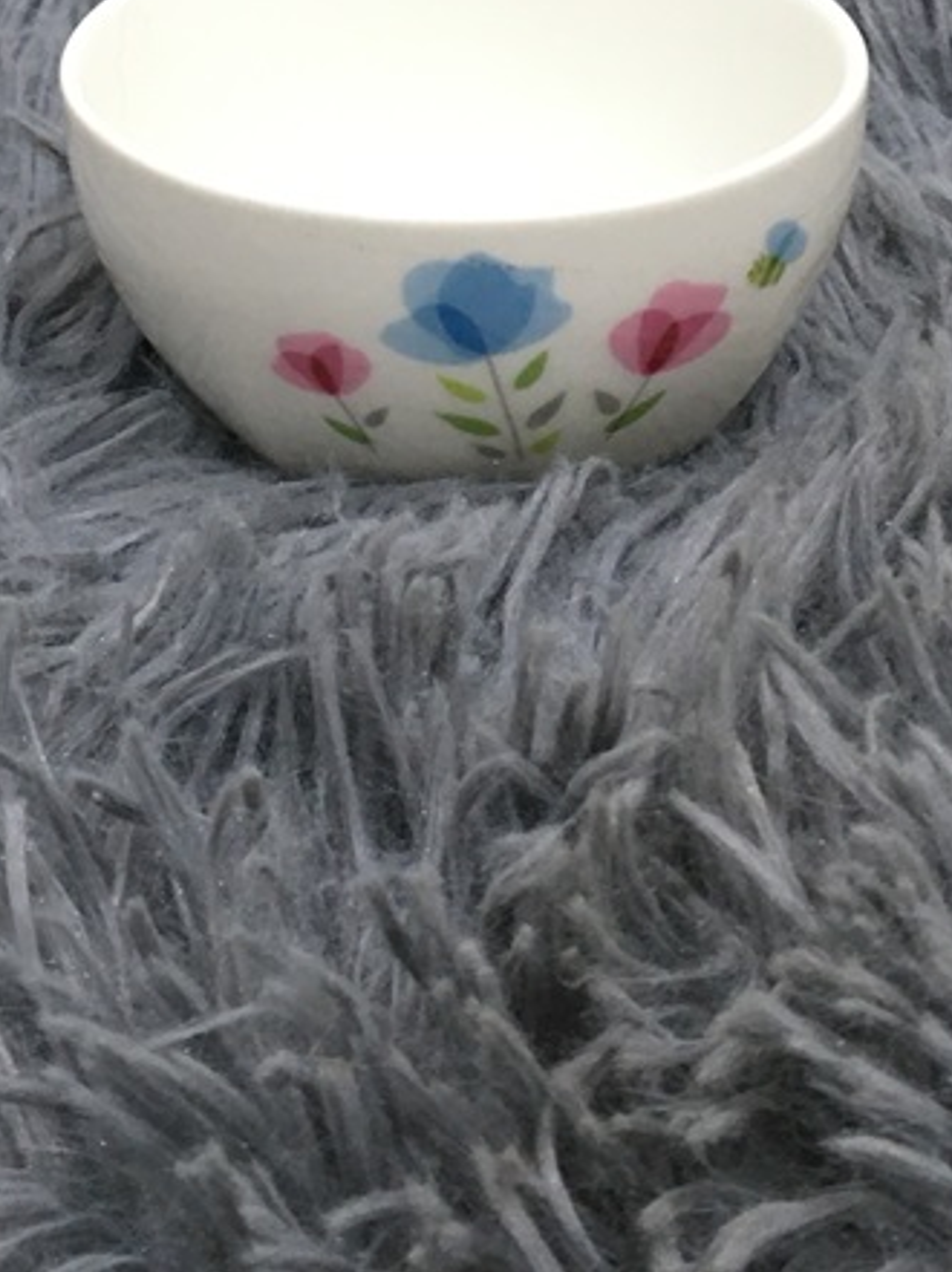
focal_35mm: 79
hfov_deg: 18.6
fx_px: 2901
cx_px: 488
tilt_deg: -21.9
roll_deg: -3.2
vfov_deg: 24.0
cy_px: 98
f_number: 2.2
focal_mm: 4.15
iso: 125
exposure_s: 1/33
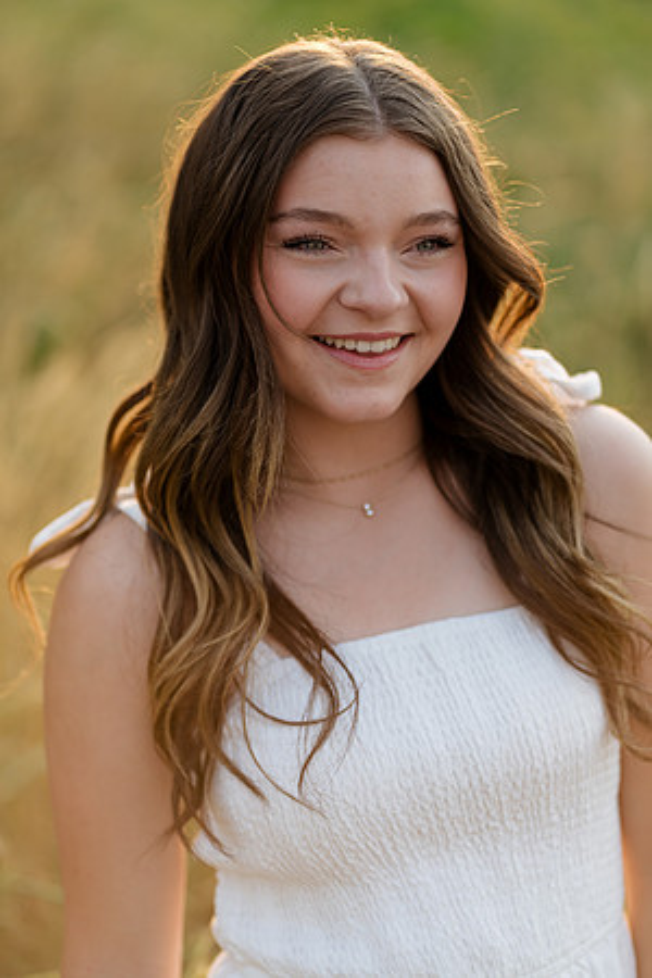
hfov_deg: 16.1
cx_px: 326
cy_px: 489
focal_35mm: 85
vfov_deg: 23.9
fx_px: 2309
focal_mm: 85
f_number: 2
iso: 125
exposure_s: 1/640
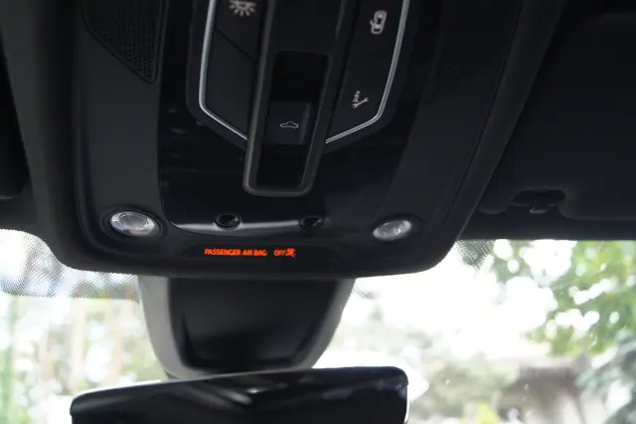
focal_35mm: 36
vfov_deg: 36.8
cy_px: 212
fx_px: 636
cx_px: 318
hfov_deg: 53.2
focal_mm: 24
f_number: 4
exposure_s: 1/40
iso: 250
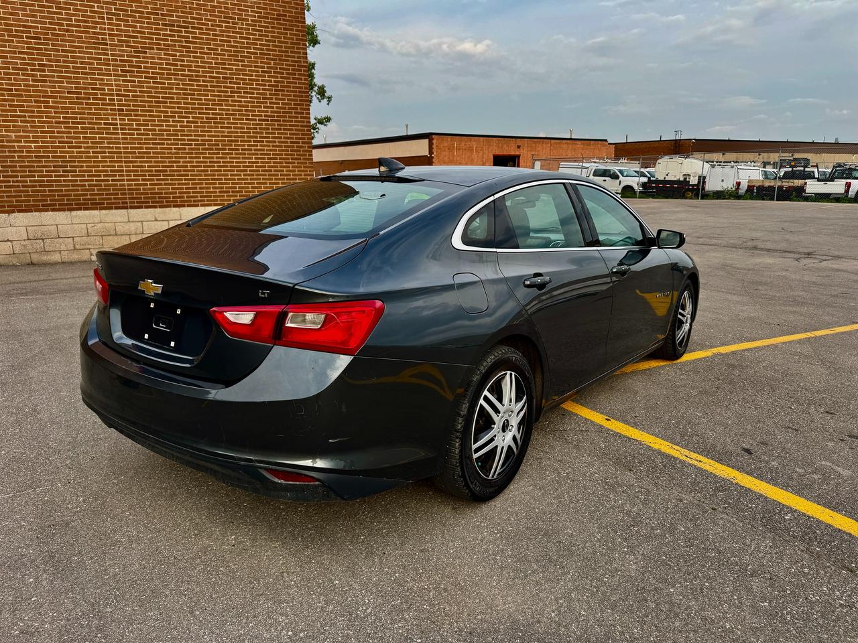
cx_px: 429
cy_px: 322
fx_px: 595
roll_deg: +1.8
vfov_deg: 56.8
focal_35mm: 24
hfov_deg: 71.6
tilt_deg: -12.1
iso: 80
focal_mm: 6.76
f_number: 1.78
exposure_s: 1/582
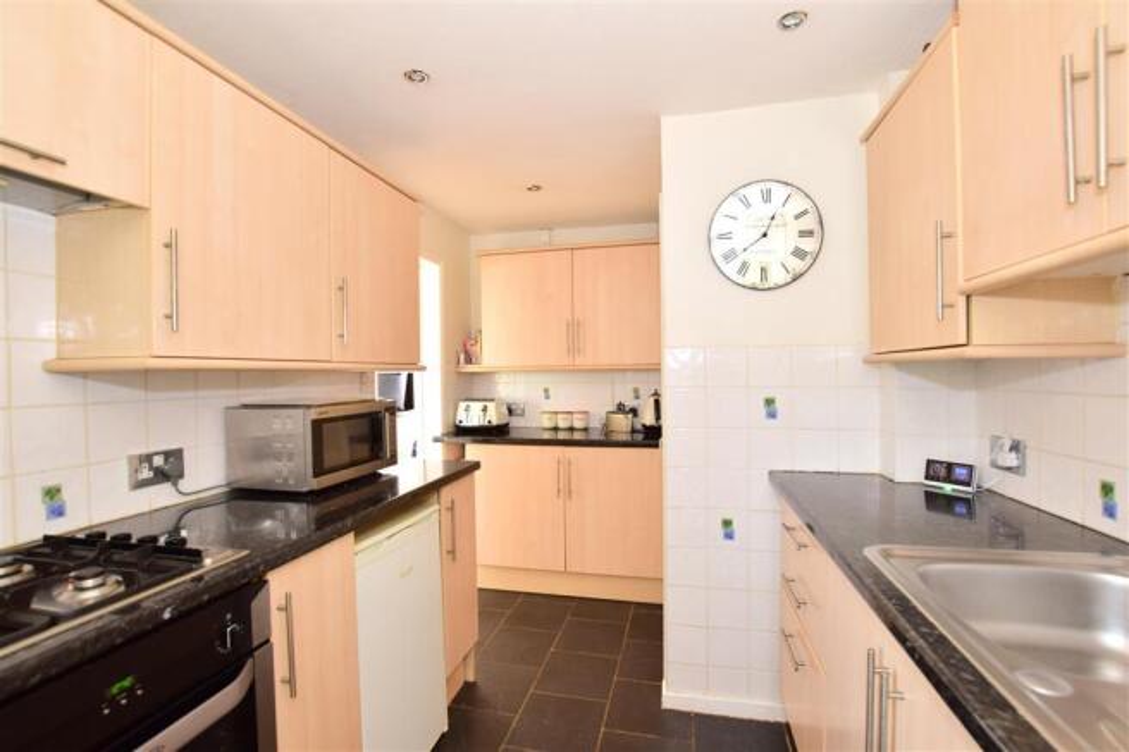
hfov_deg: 100.4
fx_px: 470
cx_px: 564
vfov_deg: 77.3
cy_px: 376
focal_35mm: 15
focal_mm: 10
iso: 400
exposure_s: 1/6
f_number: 7.1
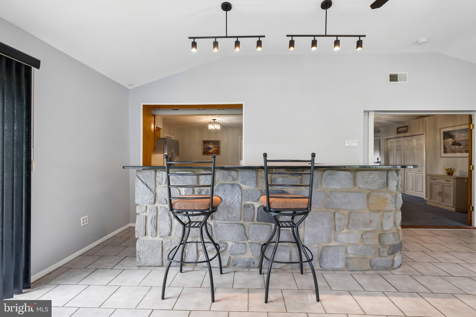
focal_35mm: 15
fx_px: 198
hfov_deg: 100.4
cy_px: 158
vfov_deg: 77.3
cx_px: 238
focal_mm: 10
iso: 250
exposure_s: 1/7
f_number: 8
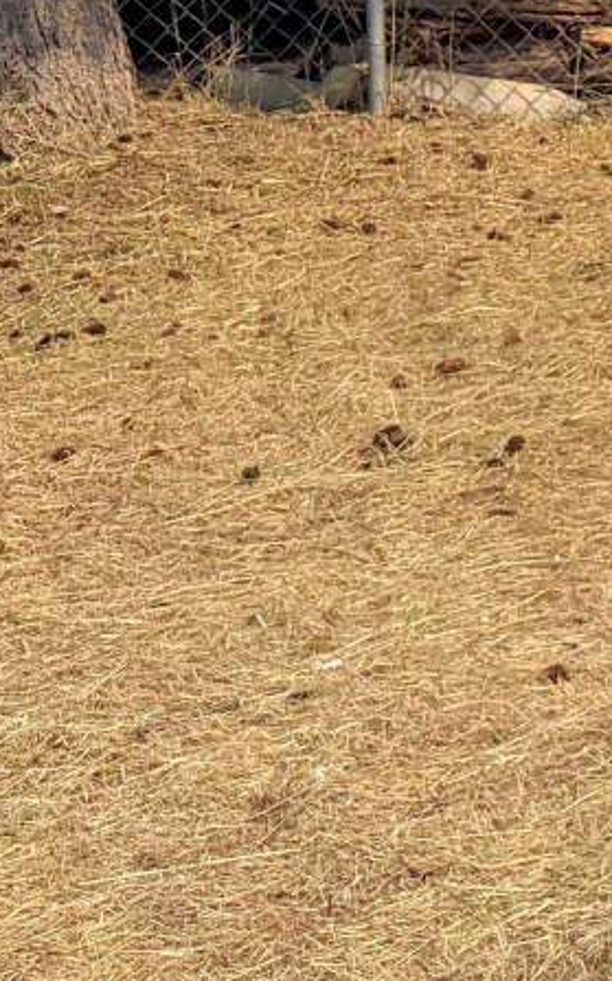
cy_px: -127
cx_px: 1651
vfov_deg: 15.6
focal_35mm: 130
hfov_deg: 8.8
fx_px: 3473
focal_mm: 6.76
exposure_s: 1/5714
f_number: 1.78
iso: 80
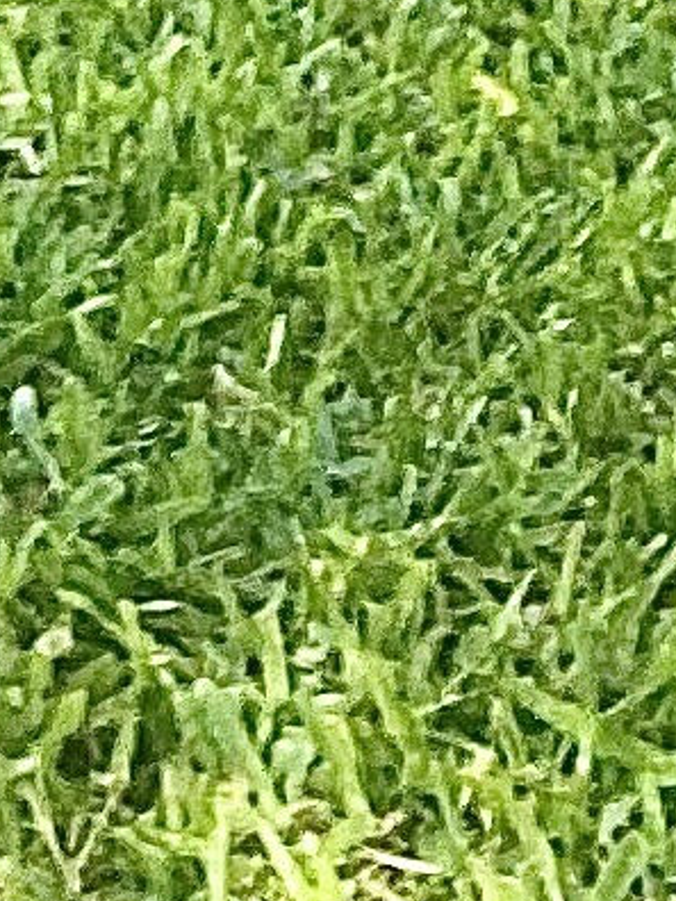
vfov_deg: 6.9
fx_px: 6093
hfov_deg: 5.9
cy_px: -2510
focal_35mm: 234
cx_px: -1291
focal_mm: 2.71
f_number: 2.2
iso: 25
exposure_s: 1/175
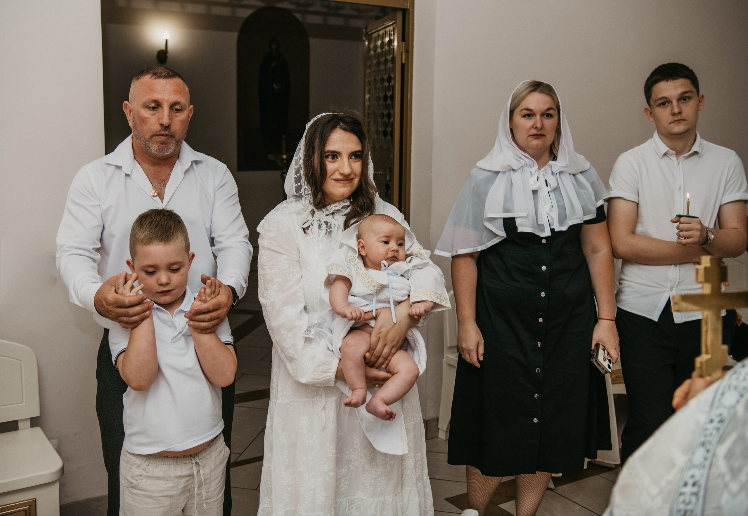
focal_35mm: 40
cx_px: 340
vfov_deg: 34.5
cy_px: 239
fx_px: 831
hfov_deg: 48.4
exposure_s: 1/160
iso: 200
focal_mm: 36
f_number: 4
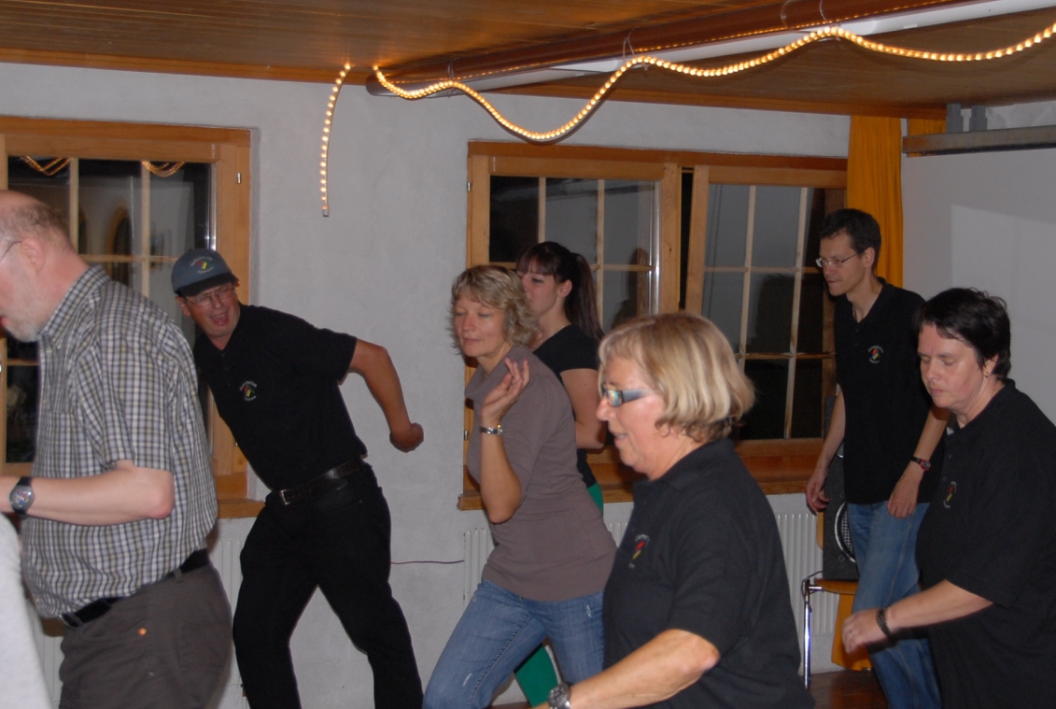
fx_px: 2022
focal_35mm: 69
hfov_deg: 29.2
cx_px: 596
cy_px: 289
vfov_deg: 19.9
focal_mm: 29
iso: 320
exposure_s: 1/60
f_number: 4
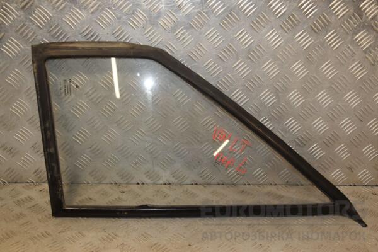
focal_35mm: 45
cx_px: 189
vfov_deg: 29.9
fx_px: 472
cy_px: 126
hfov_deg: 43.6
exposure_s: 1/200
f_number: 6.3
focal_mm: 30
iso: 800
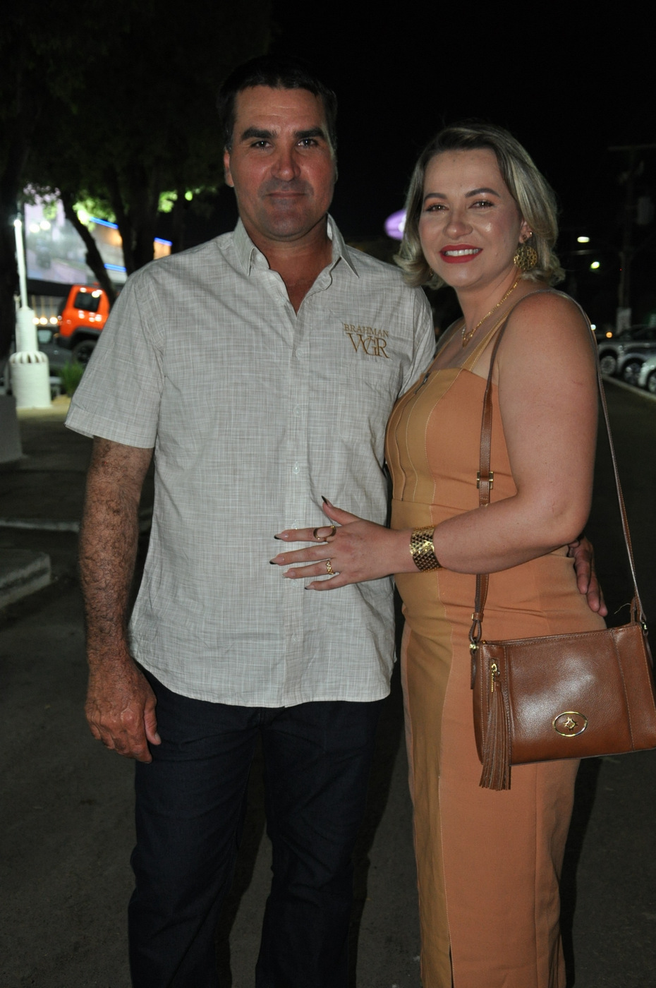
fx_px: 1027
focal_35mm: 38
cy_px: 494
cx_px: 328
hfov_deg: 35.4
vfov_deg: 51.3
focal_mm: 25
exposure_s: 1/60
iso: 800
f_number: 4
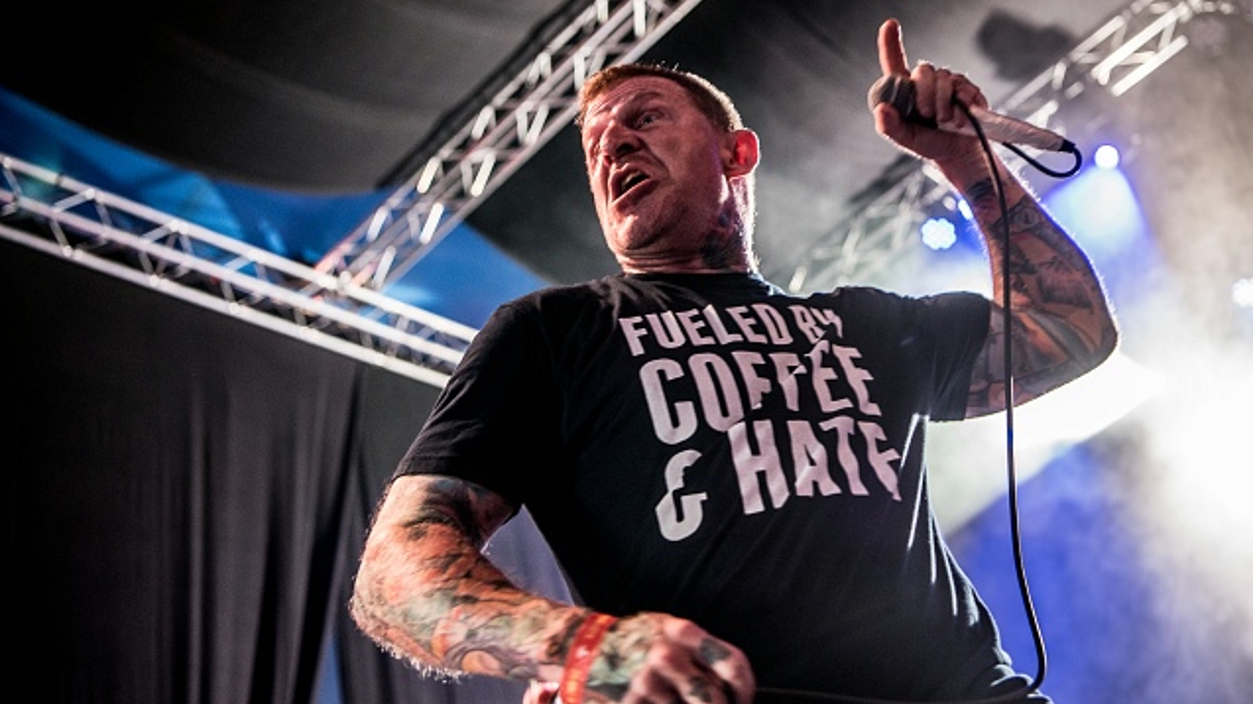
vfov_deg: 26.5
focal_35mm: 45
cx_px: 702
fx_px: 1495
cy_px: 312
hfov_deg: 45.4
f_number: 2.8
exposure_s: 1/100
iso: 640
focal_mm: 38
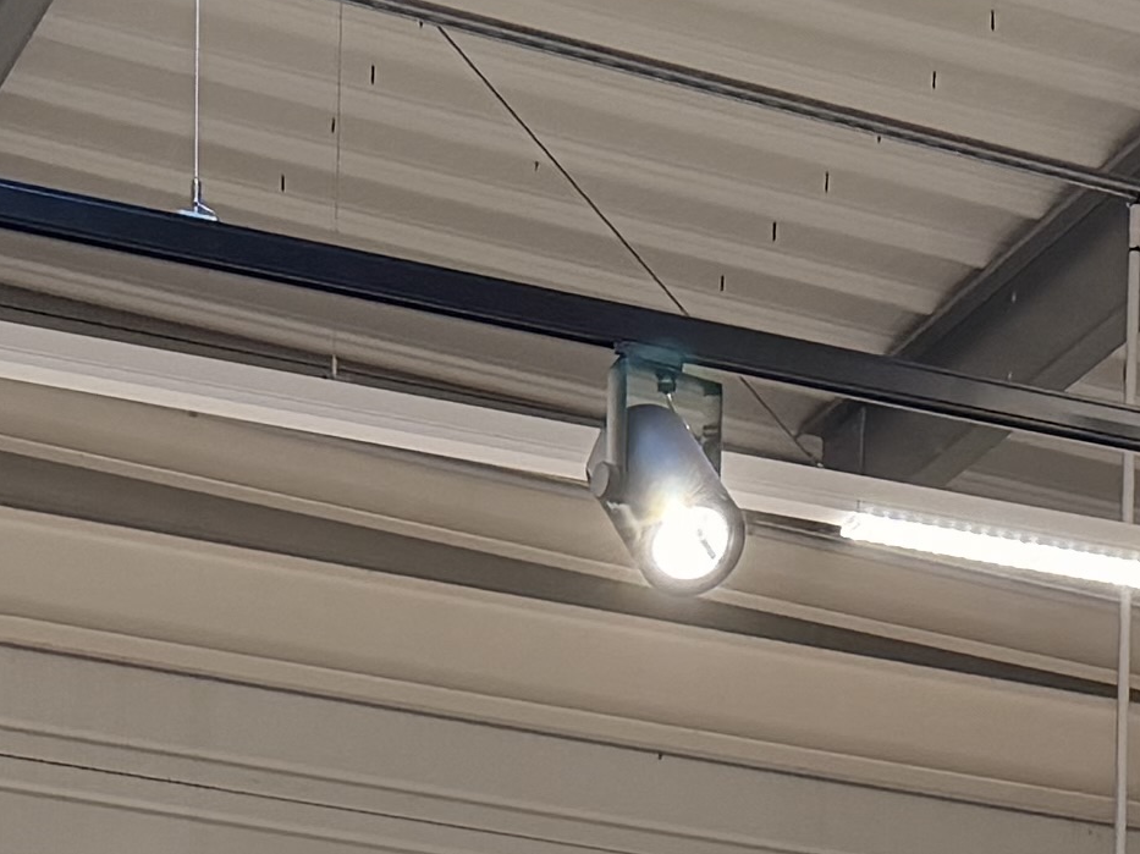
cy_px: 2463
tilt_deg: -1.7
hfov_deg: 13.4
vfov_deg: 8.6
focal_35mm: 147
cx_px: 883
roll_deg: -0.5
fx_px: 4839
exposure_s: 1/121
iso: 160
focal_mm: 6.76
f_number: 1.78
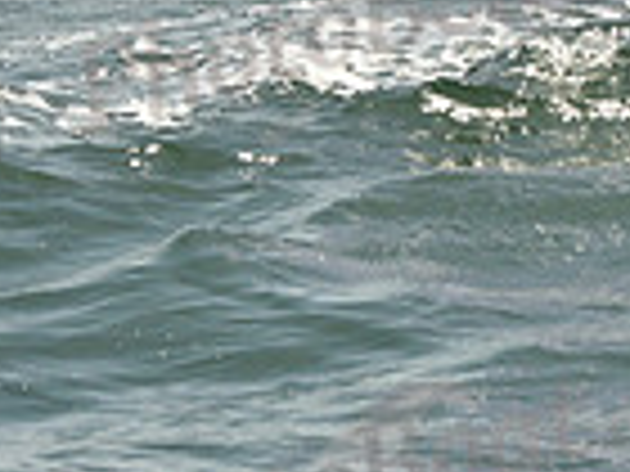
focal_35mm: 279
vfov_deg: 5.3
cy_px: -281
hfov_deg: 7.0
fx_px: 5078
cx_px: 945
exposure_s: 1/1600
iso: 400
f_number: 9
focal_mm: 70
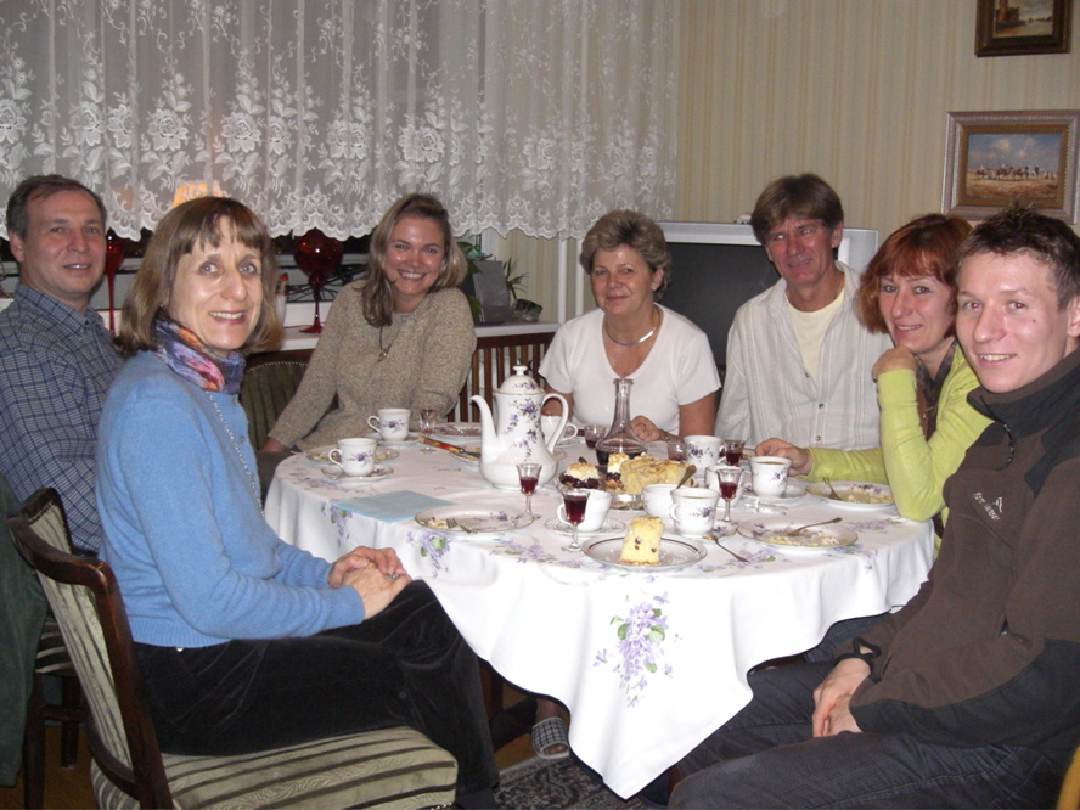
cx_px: 540
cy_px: 405
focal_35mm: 38
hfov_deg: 49.0
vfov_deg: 37.7
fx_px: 1186
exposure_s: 1/60
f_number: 3.1
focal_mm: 6.3
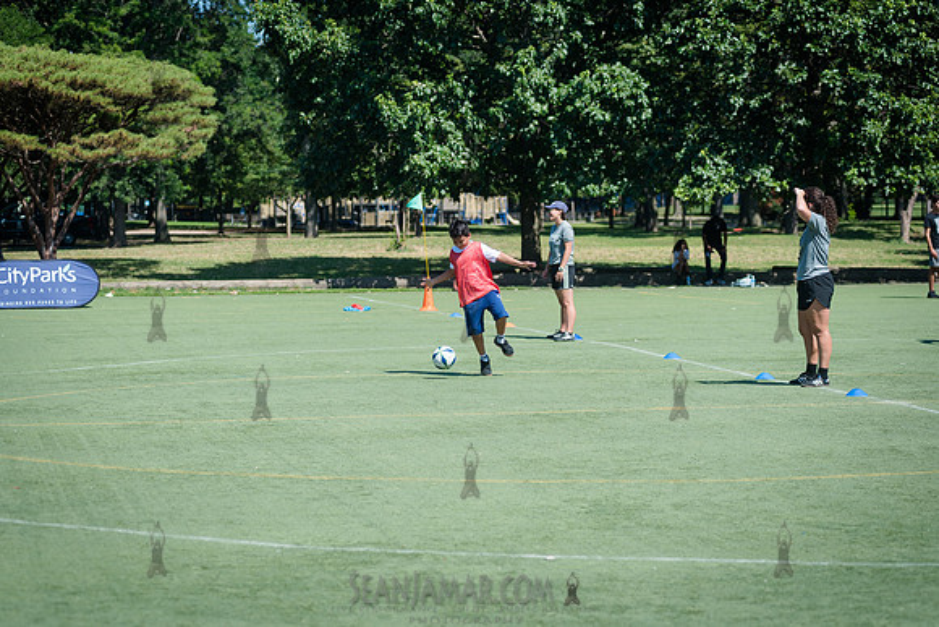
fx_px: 2609
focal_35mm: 100
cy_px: 314
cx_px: 470
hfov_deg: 20.4
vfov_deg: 13.7
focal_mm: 100
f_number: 4
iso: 200
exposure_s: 1/1250
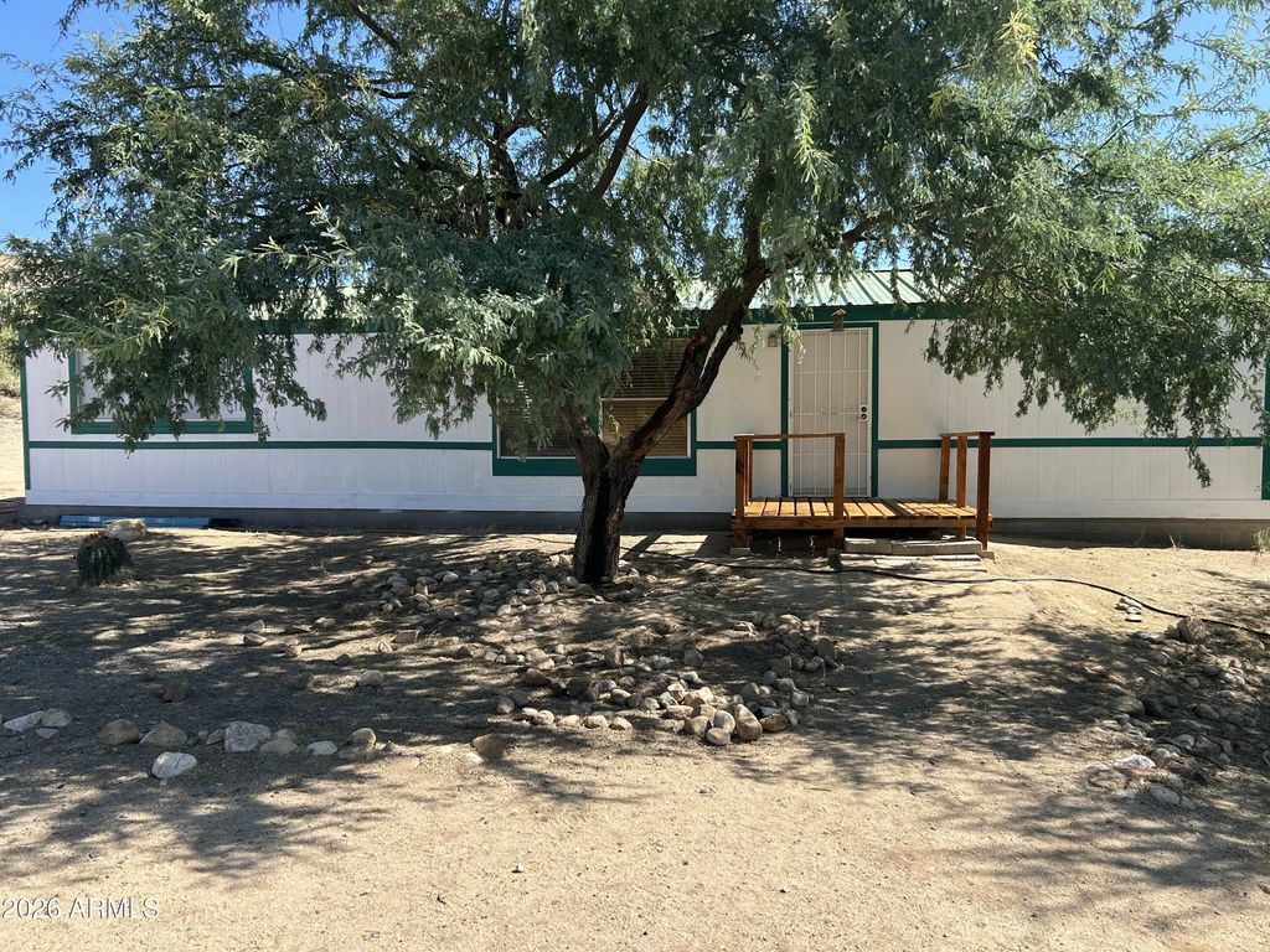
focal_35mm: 26
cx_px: 635
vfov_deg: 53.1
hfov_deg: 67.3
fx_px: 954
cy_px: 476
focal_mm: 5.7
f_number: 1.5
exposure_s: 1/1724
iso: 50
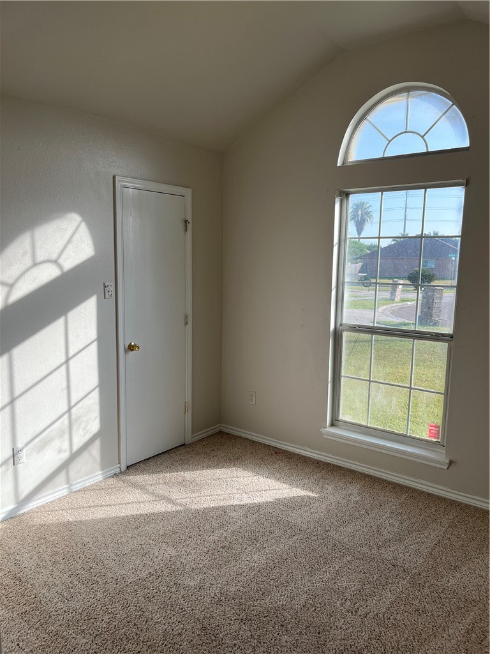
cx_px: 245
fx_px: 491
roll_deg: -0.5
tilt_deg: -6.7
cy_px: 327
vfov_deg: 67.3
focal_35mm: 26
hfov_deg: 53.1
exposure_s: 1/816
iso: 50
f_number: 1.6
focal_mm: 5.1
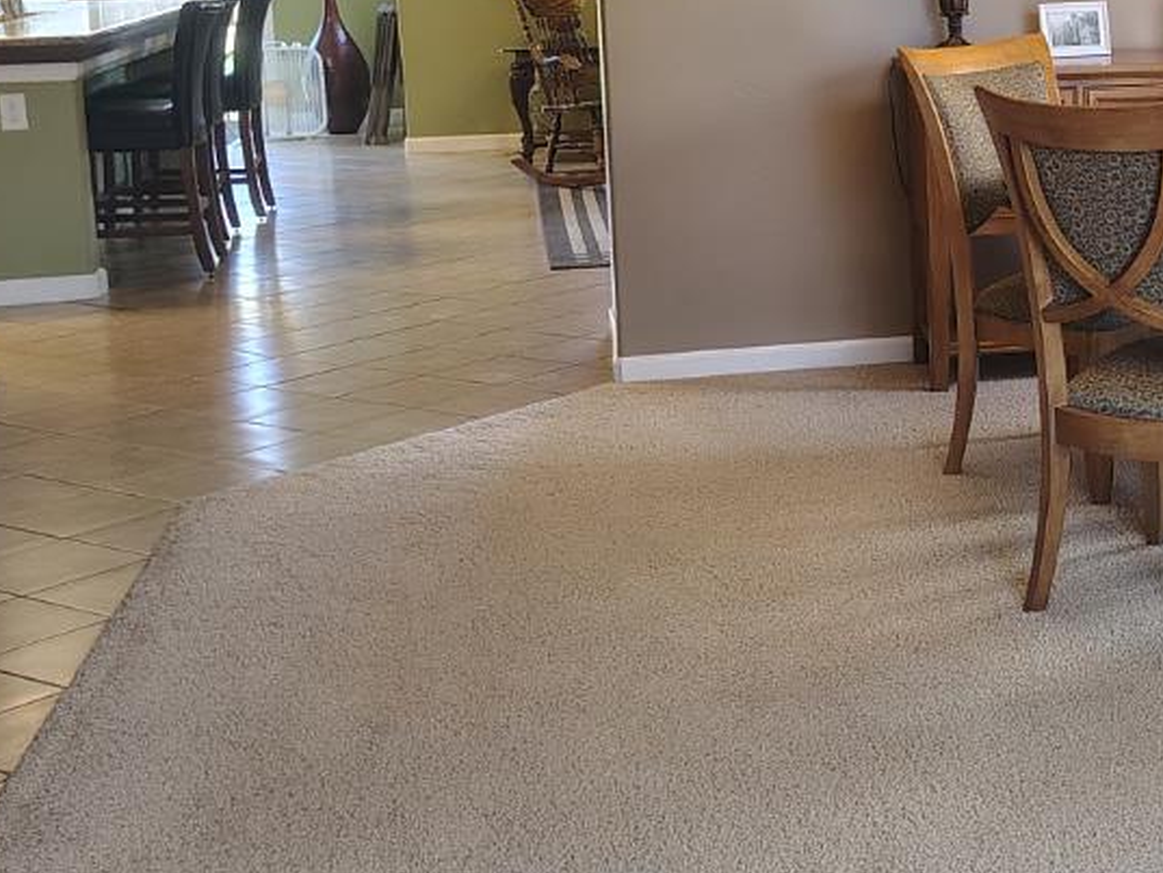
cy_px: 190
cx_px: 1284
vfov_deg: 21.7
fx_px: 2252
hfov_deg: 26.6
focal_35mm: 67
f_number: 1.8
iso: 1060
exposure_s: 1/120
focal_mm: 5.56
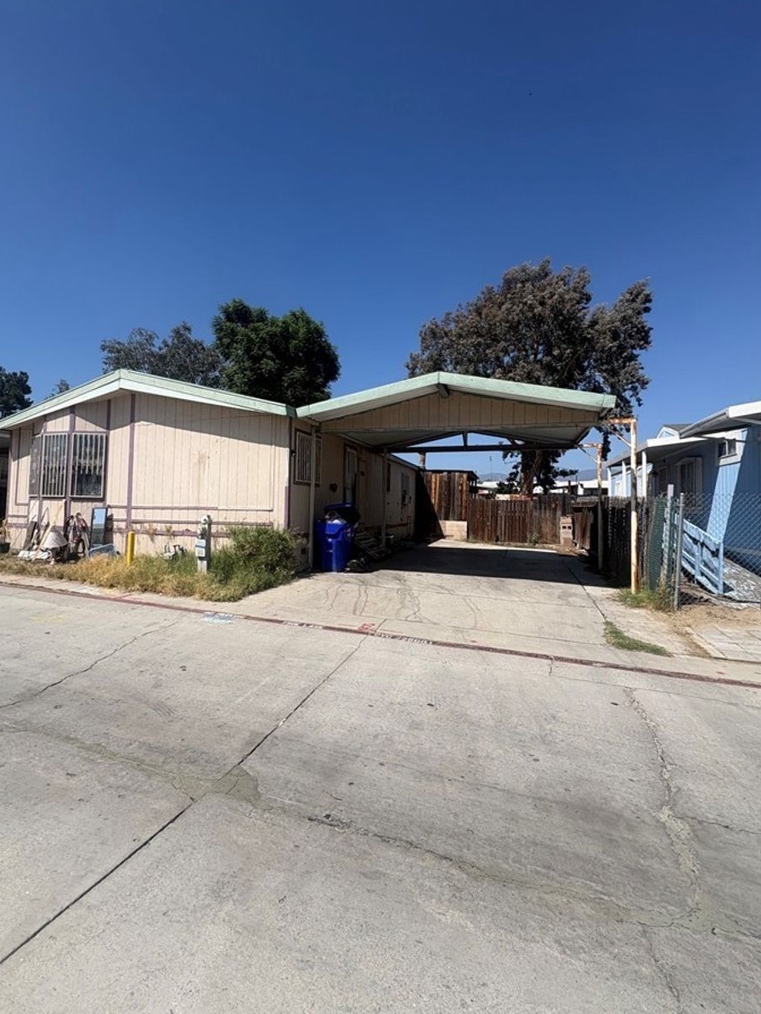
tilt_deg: +3.8
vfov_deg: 94.4
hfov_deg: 78.0
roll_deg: -1.0
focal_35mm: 16
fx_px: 469
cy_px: 487
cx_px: 350
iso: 50
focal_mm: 2.22
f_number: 2.2
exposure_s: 1/2584
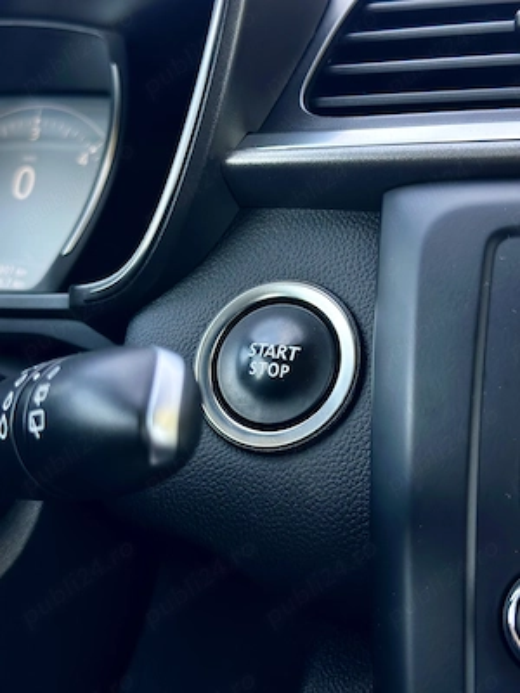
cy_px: 346
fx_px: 961
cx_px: 260
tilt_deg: -10.8
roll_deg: -2.0
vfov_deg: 39.7
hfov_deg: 30.3
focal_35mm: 48
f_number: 1.78
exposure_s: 1/271
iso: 80
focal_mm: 6.86
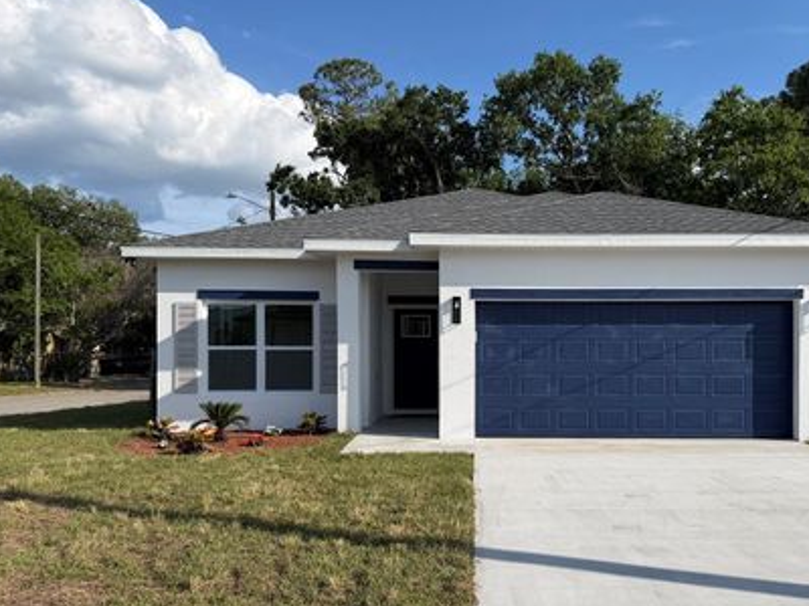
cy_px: 355
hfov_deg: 59.4
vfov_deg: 46.6
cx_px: 489
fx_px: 701
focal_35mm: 30
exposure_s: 1/5714
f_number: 1.78
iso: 80
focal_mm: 6.76
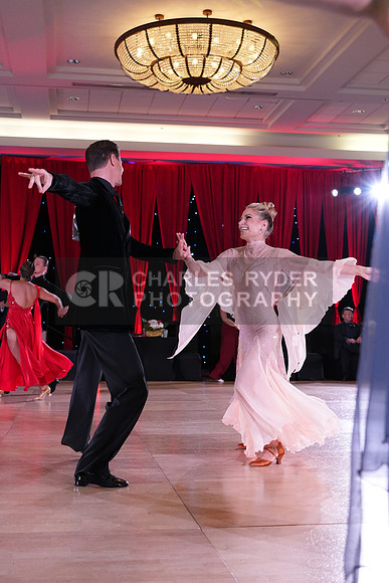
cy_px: 292
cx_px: 194
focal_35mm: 46
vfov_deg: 42.7
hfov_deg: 29.3
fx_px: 745
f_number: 5
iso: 2500
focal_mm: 46
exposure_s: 1/250
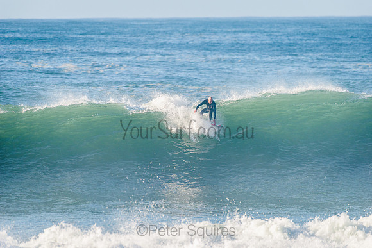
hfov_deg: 4.1
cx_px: 186
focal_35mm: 500
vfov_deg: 2.8
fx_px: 5168
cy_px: 124
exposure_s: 1/1600
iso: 280
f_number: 5.6
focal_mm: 500
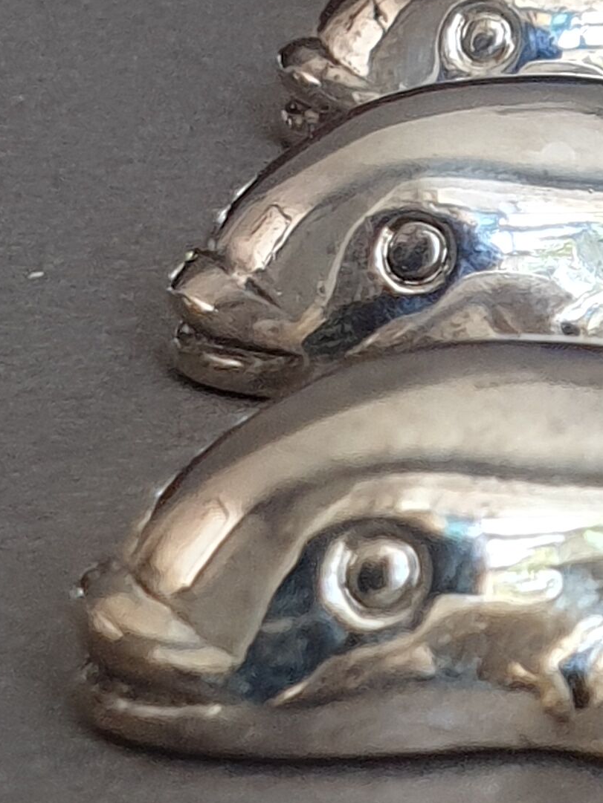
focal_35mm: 97
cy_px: 183
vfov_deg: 20.1
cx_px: 796
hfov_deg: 14.6
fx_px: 2253
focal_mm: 4.3
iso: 125
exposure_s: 1/48
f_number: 2.4
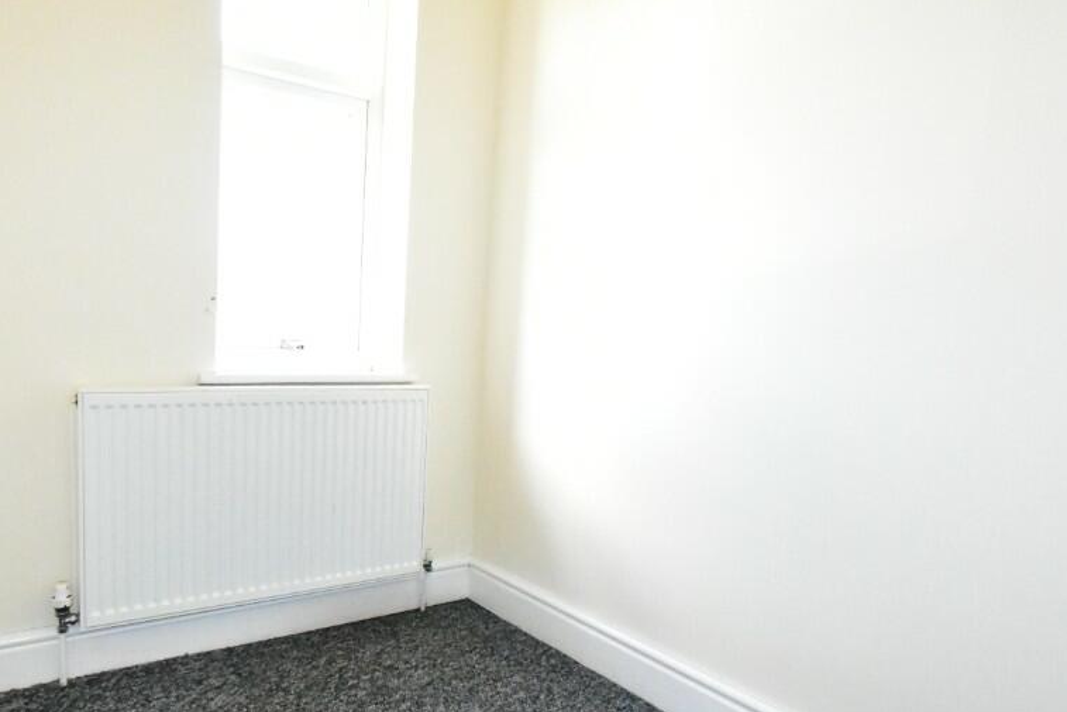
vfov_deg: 54.2
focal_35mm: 23
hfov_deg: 74.1
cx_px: 405
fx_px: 692
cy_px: 410
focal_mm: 11.5
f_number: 10
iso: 14400
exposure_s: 1/200
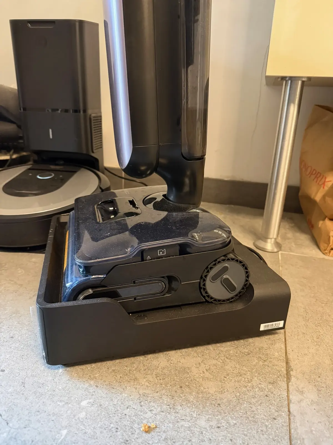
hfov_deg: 56.8
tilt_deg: -20.8
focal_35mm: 24
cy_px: 222
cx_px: 166
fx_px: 308
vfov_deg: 71.6
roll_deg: -2.9
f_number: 1.78
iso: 800
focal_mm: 6.76
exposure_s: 1/50
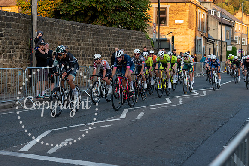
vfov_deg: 19.5
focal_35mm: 70
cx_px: 124
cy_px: 83
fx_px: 484
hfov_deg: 28.8
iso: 1000
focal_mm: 70
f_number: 3.5
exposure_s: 1/800
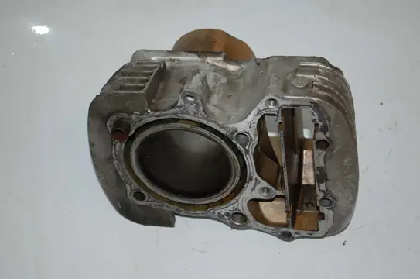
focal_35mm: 82
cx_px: 210
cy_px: 140
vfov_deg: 16.5
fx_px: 961
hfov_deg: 24.7
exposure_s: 1/60
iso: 400
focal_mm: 55
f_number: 5.6
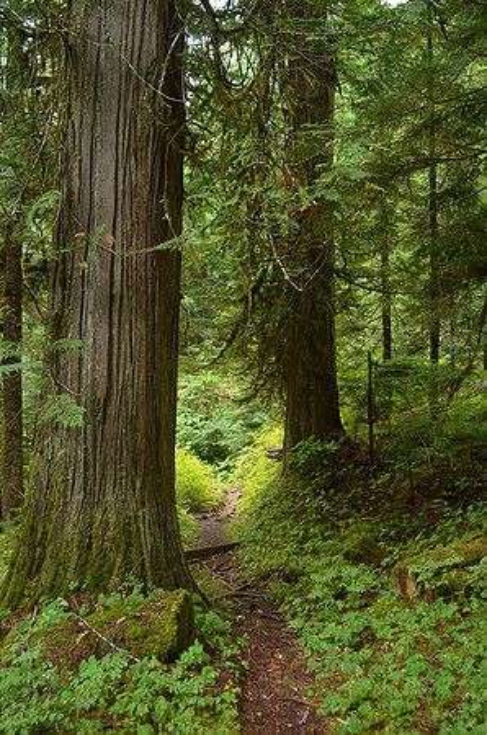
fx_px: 673
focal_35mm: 33
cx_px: 244
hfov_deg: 39.8
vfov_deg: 57.3
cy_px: 368
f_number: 5.6
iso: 200
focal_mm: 22
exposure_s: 1/30
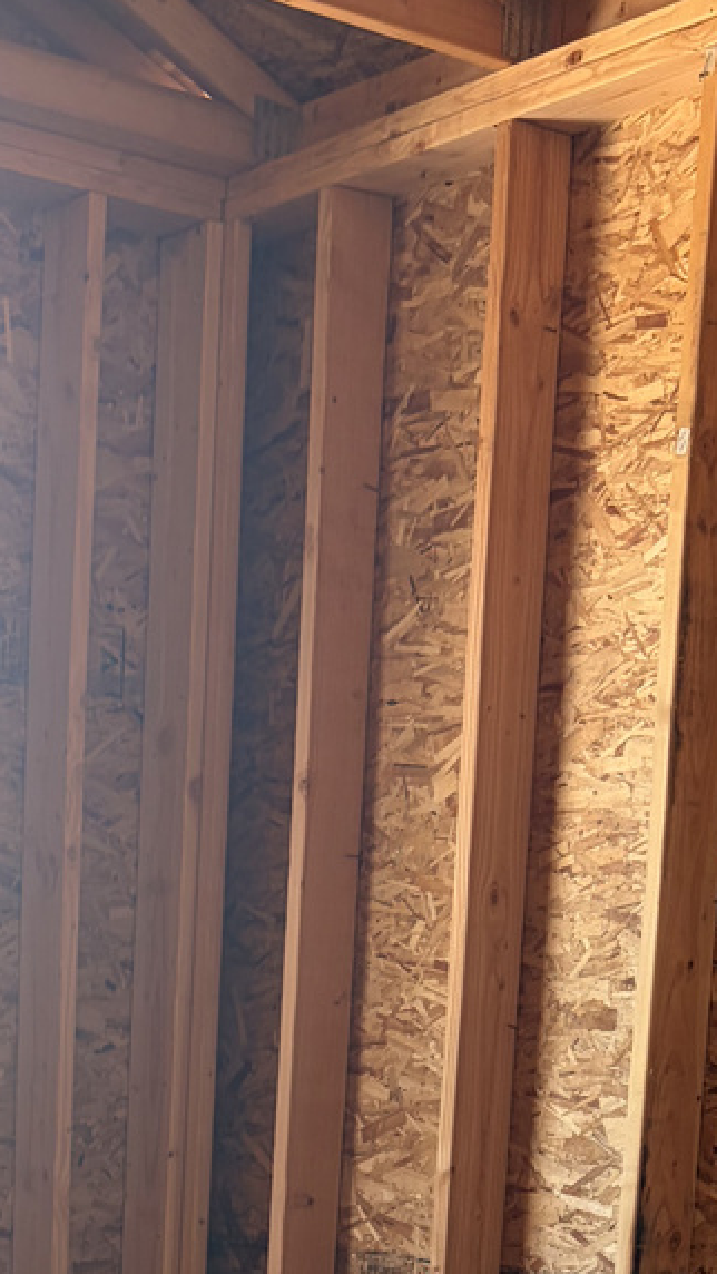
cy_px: 1490
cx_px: -56
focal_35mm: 76
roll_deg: -2.7
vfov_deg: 25.3
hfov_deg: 15.5
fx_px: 2567
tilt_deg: -9.1
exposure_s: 1/196
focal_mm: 5.96
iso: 40
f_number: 1.6
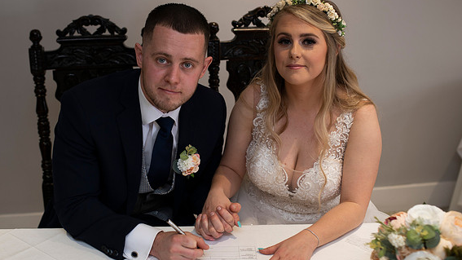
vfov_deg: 26.0
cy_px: 125
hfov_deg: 44.5
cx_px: 197
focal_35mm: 46
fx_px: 564
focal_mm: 35
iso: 200
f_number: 2.5
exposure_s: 1/100
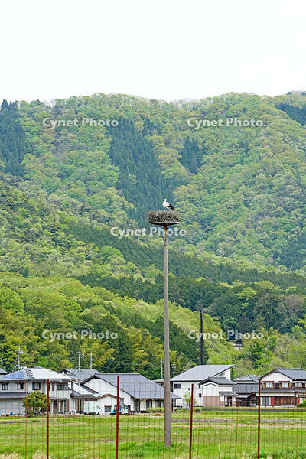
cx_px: 153
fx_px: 2027
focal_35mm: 159
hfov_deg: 8.6
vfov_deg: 12.9
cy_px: 230
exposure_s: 1/500
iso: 800
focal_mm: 159
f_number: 11
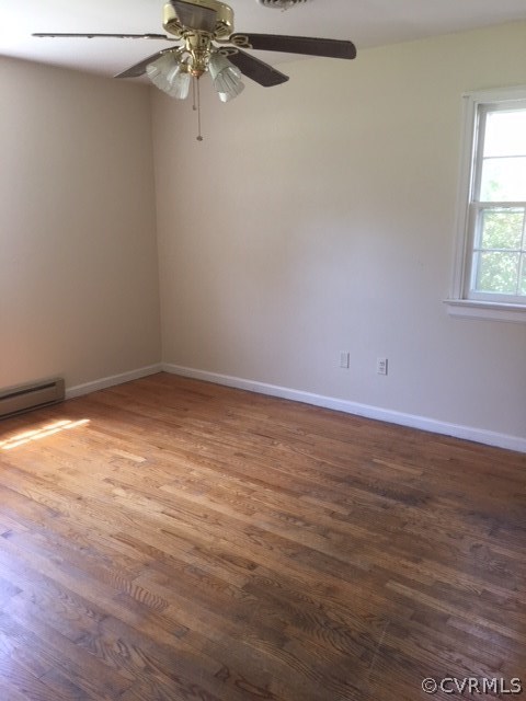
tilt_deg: -12.9
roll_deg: +0.1
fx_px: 588
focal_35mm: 29
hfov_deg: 48.2
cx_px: 263
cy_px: 350
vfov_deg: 61.7
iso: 50
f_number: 2.2
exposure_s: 1/30
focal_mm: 4.15
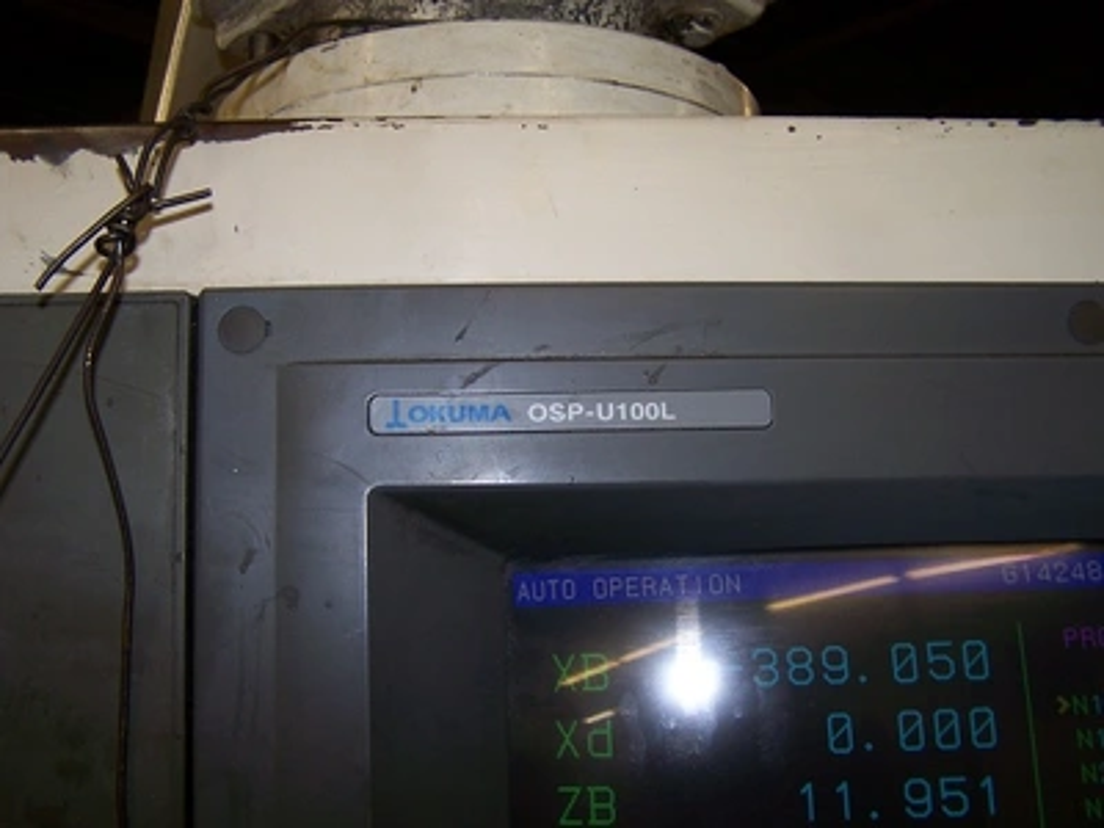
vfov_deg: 37.7
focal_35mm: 38
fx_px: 1212
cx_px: 552
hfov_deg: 49.0
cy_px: 414
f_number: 2.8
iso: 80
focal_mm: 6.3
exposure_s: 1/60
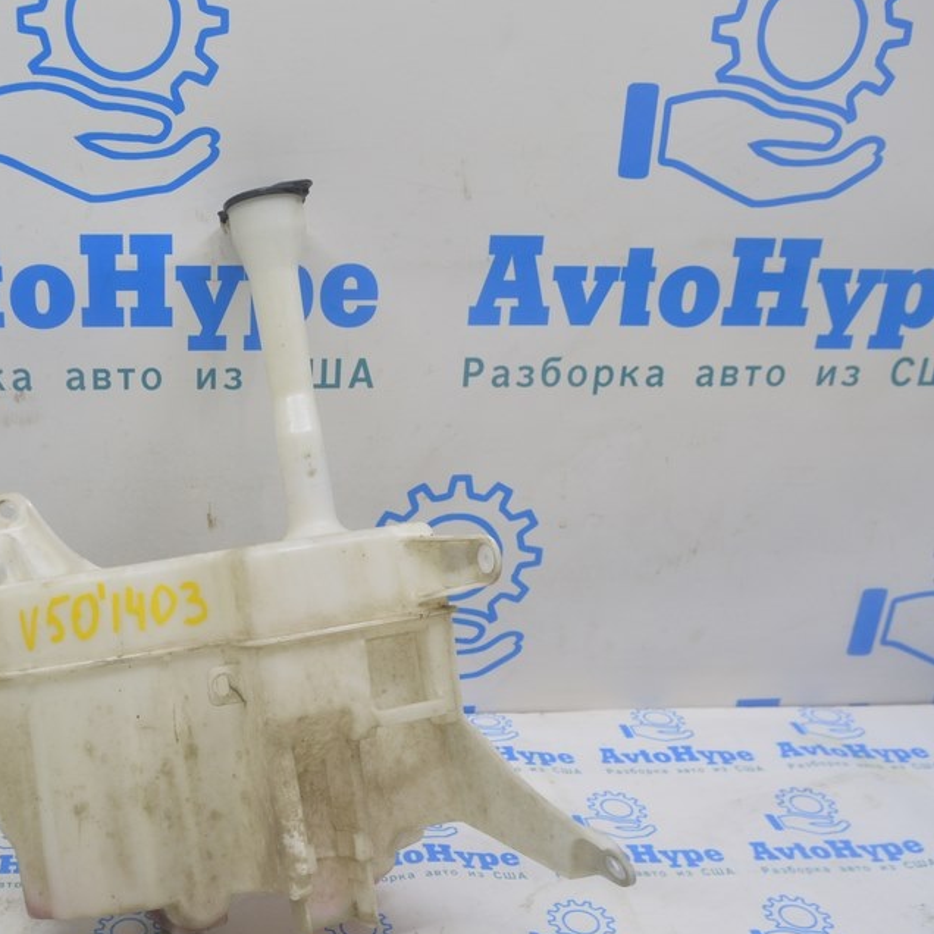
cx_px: 184
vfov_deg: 40.9
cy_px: 487
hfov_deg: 39.3
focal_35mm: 41
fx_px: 1252
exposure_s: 1/20
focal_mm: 20
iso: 400
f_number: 5.6
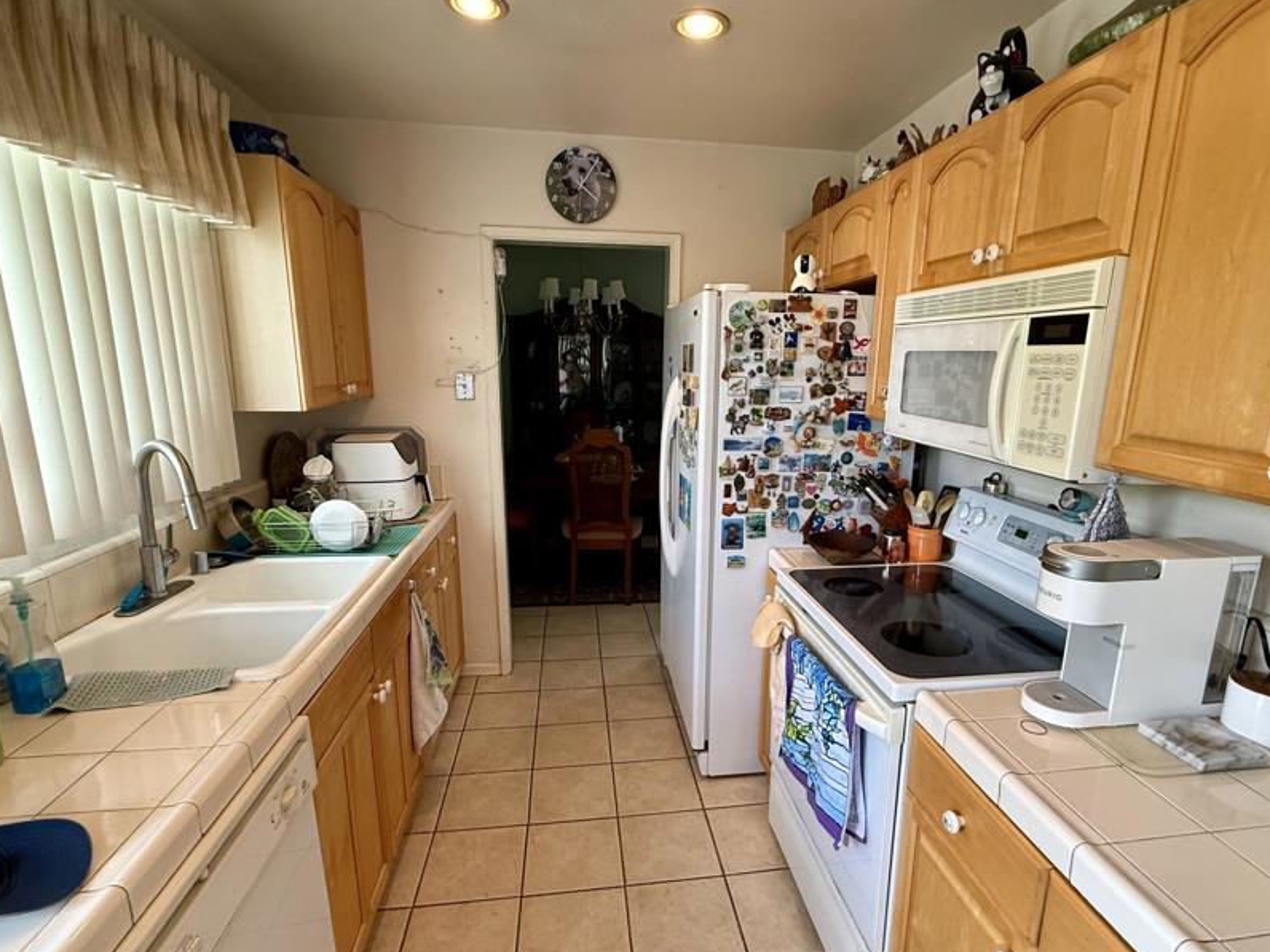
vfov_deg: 71.5
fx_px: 660
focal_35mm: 18
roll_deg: -0.2
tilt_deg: -11.2
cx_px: 667
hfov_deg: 87.7
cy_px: 504
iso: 200
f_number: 2.2
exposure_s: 1/120
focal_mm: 2.22
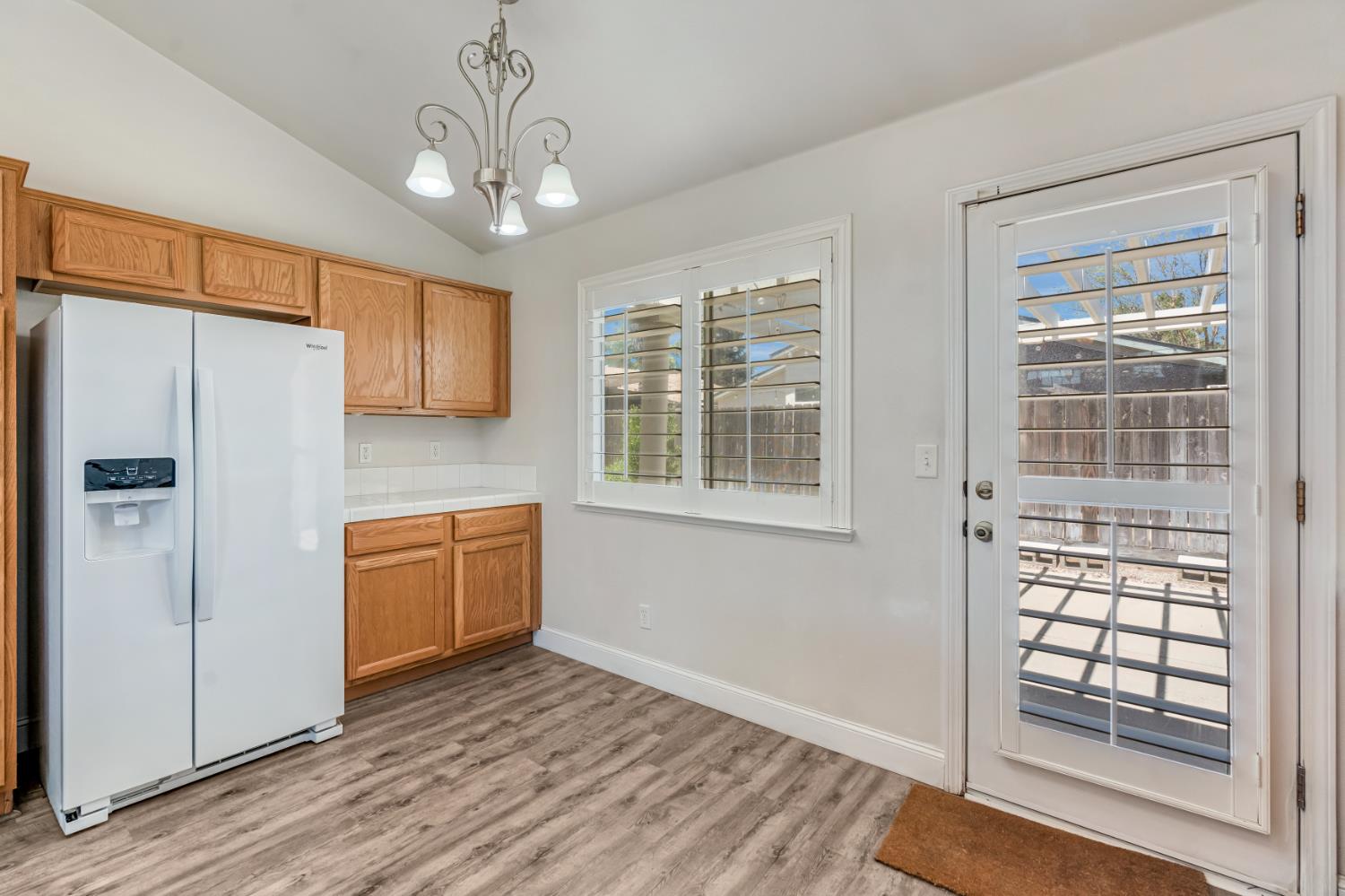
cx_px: 672
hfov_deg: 96.8
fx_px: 598
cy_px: 448
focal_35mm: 16
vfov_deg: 73.7
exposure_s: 1/15
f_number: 7.1
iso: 640
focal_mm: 16
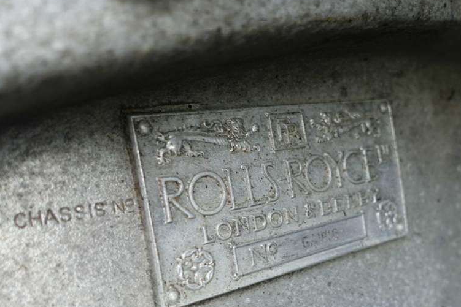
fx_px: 589
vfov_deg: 29.1
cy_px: 197
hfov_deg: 41.9
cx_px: 322
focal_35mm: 46
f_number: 2.8
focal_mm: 11
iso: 125
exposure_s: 1/60
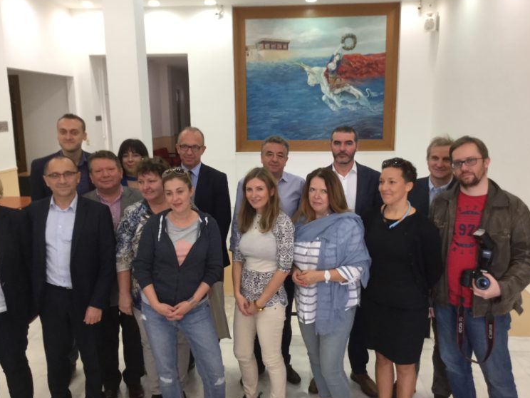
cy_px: 195
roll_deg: -0.3
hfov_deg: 56.8
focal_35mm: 32
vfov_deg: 44.2
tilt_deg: -11.5
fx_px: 490
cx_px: 265
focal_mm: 3.3
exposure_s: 1/33
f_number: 2.4
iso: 80
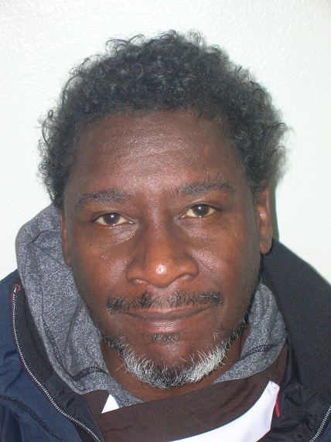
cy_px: 221
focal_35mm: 102
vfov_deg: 19.3
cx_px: 166
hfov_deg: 14.5
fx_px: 1302
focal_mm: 17.1
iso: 200
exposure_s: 1/60.1
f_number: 4.9
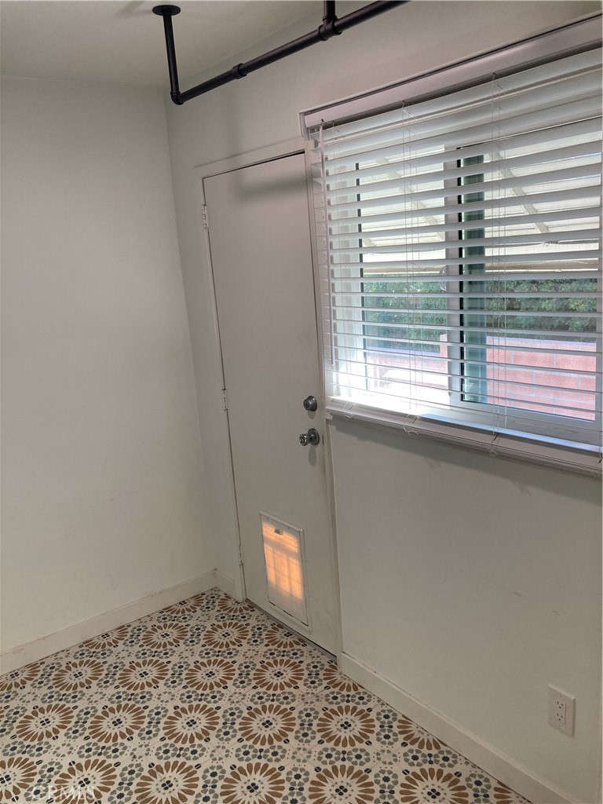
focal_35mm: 28
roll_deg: +3.4
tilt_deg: -10.2
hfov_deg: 49.7
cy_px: 402
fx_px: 650
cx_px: 302
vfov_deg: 63.4
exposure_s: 1/120
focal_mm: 3.99
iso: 64
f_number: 1.8
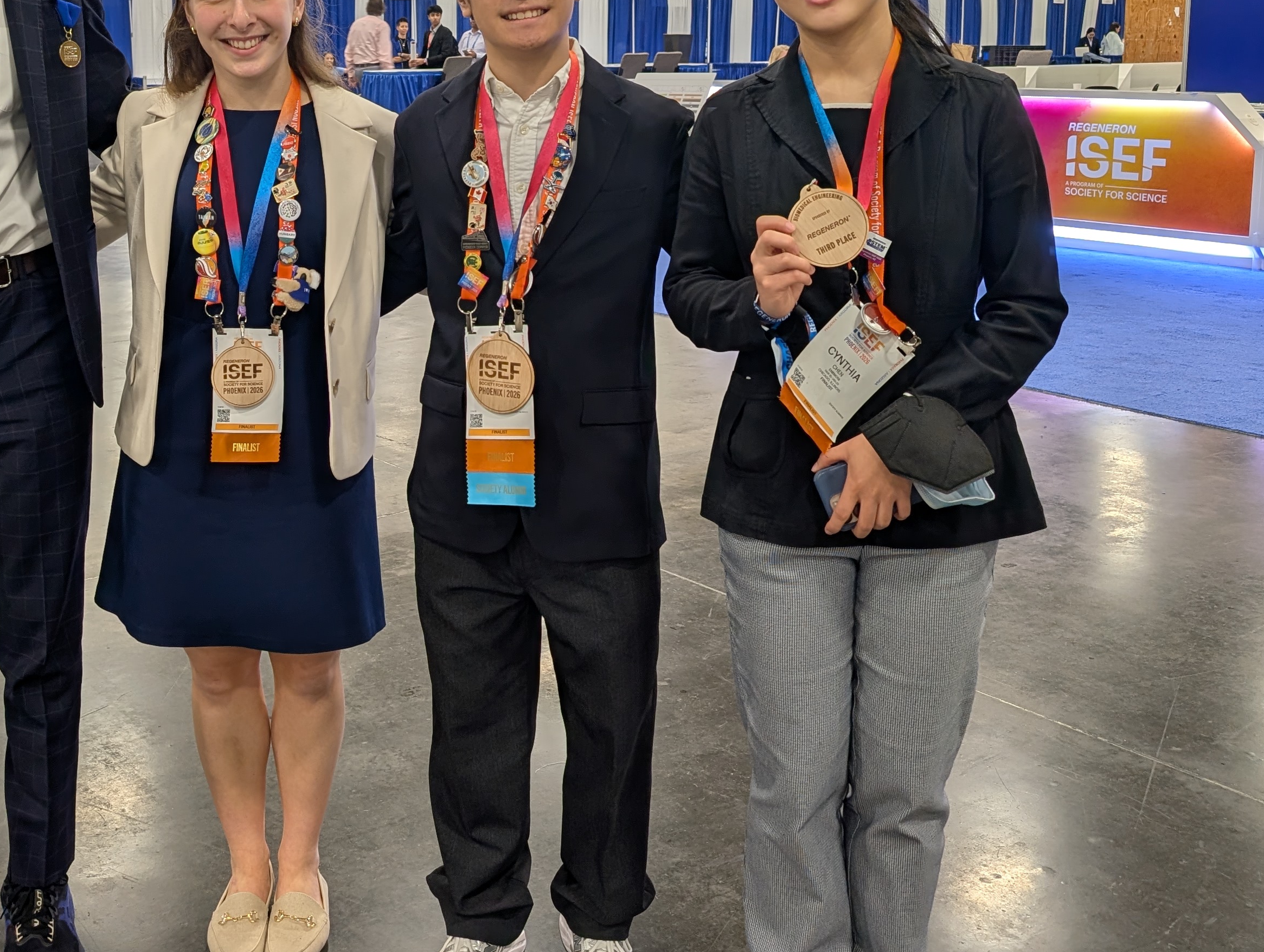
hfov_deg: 43.9
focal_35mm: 42
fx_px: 1536
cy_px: 280
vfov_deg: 34.0
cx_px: 398
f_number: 1.68
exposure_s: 1/33.5
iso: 48
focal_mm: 6.9
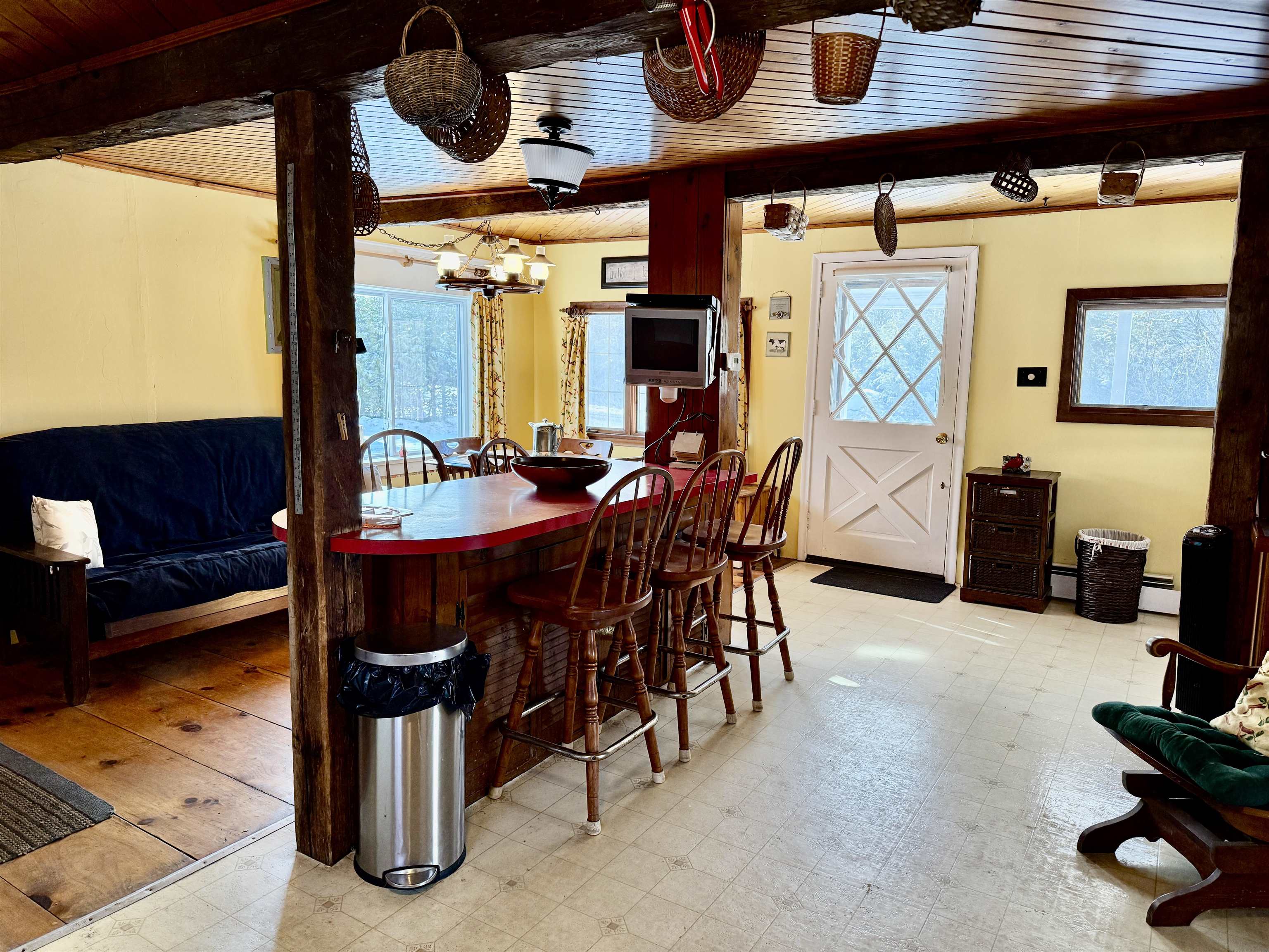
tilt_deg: -7.4
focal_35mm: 24
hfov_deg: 71.6
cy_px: 476
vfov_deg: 56.8
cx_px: 634
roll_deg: -1.0
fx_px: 880
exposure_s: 1/132
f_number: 1.78
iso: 200
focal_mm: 6.76
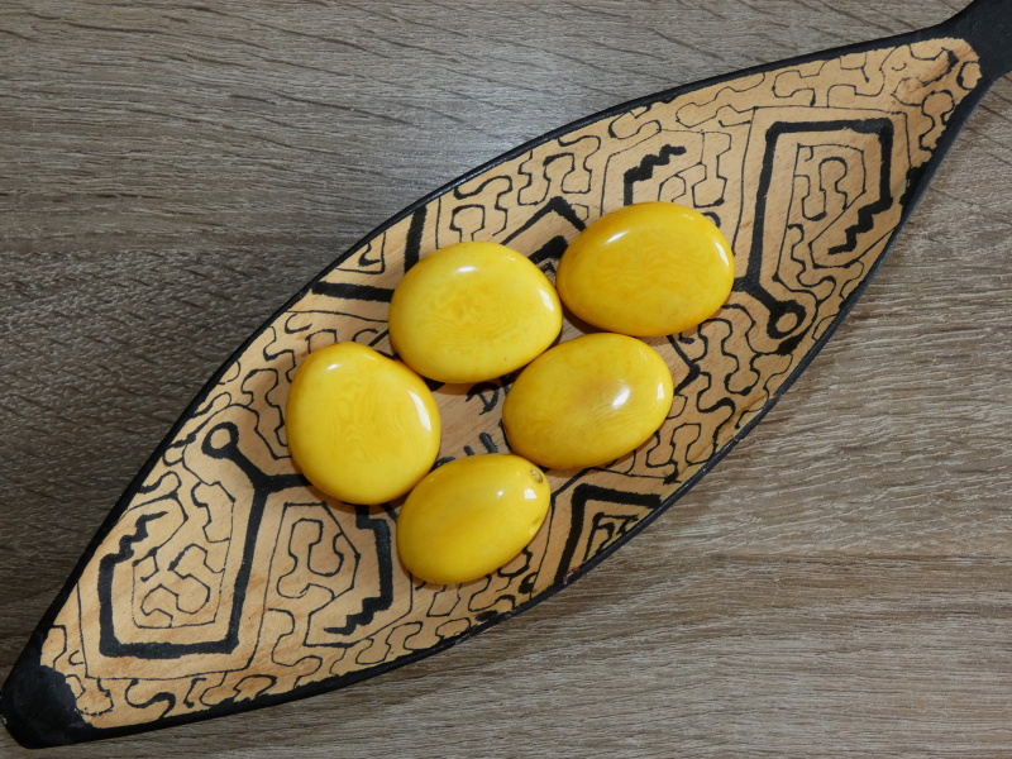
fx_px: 1111
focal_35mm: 38
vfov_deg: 37.7
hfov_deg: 49.0
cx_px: 506
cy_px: 380
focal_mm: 6.8
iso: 200
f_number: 3.5
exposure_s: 1/125
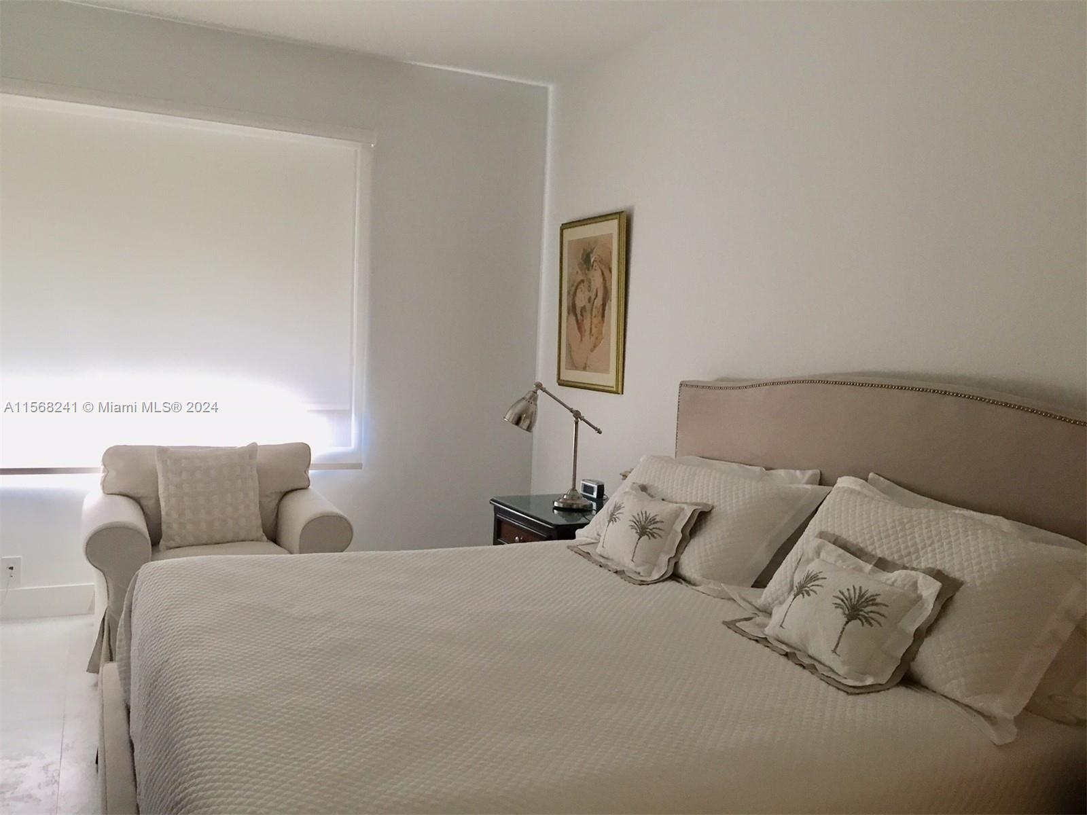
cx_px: 544
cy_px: 408
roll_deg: -2.2
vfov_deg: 48.2
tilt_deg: -4.4
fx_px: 911
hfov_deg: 61.7
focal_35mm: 29
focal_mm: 4.15
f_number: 2.2
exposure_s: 1/30
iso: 40
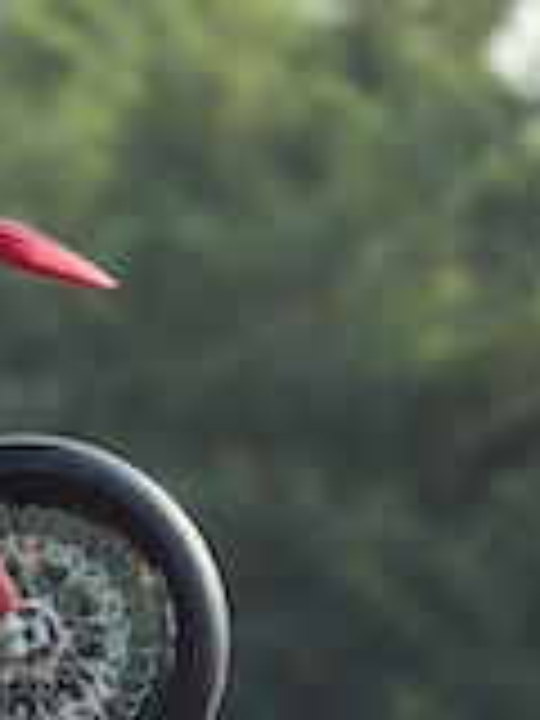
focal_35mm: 1122
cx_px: -466
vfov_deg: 1.8
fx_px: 23337
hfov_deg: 1.3
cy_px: 346
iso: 100
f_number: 4.5
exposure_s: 1/400
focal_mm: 330
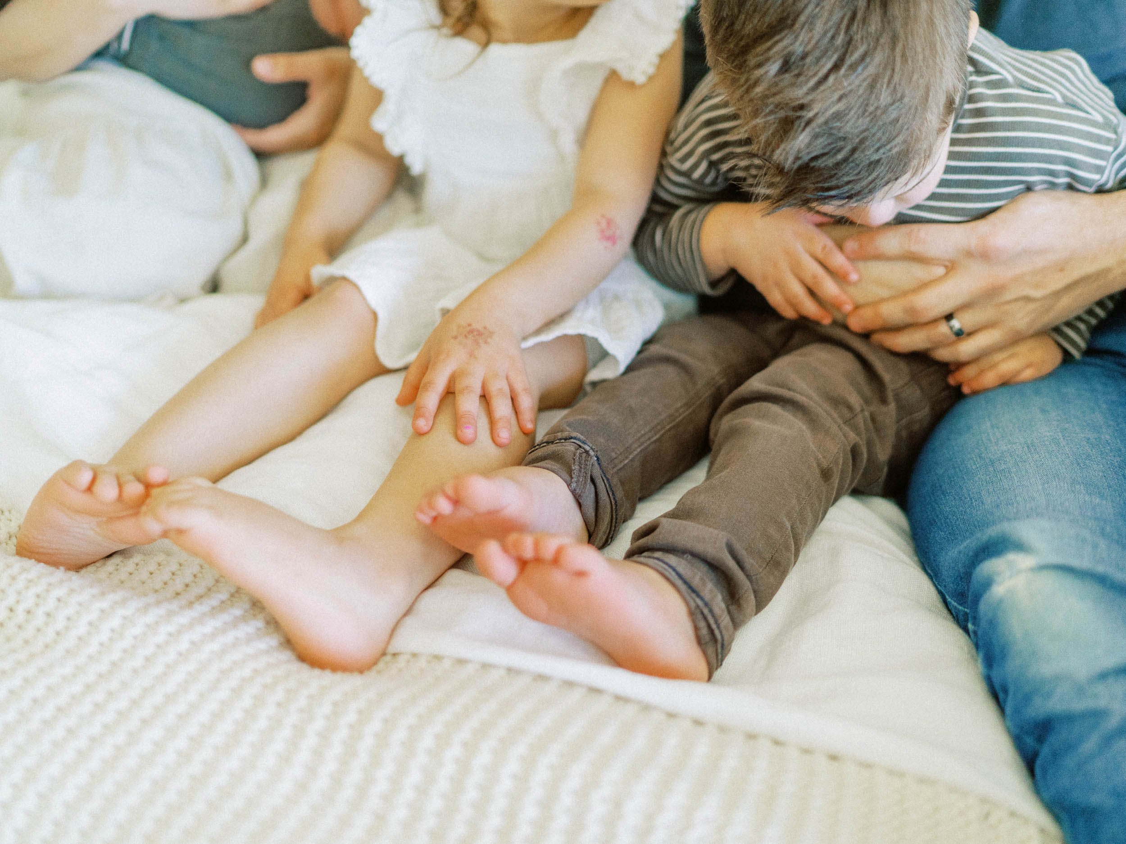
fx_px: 1231
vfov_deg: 37.9
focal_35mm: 38
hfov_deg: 49.1
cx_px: 584
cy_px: 422
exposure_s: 1/1250
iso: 1000
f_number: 1.6
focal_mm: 35
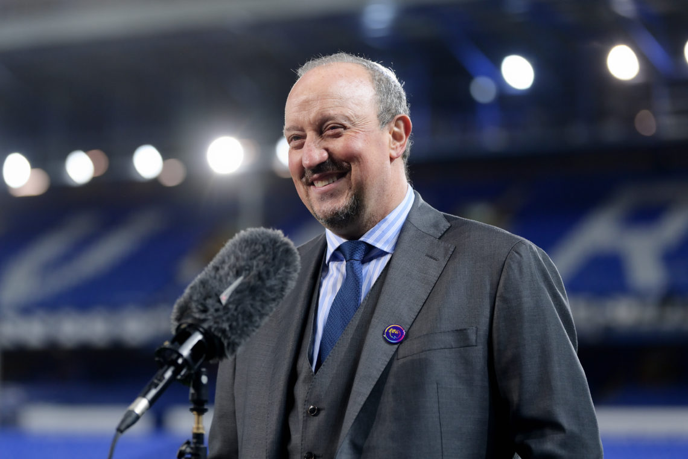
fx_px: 2389
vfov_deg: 11.0
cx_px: 344
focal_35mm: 125
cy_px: 230
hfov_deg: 16.4
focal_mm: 125
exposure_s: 1/1250
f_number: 2.8
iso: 2000
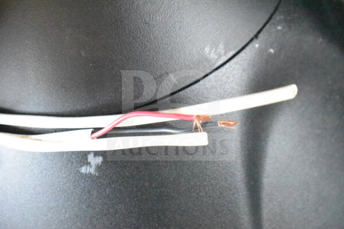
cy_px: 115
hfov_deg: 24.3
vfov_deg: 16.4
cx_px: 171
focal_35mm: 84
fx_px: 798
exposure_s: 1/60
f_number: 5.6
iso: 25600
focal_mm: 55
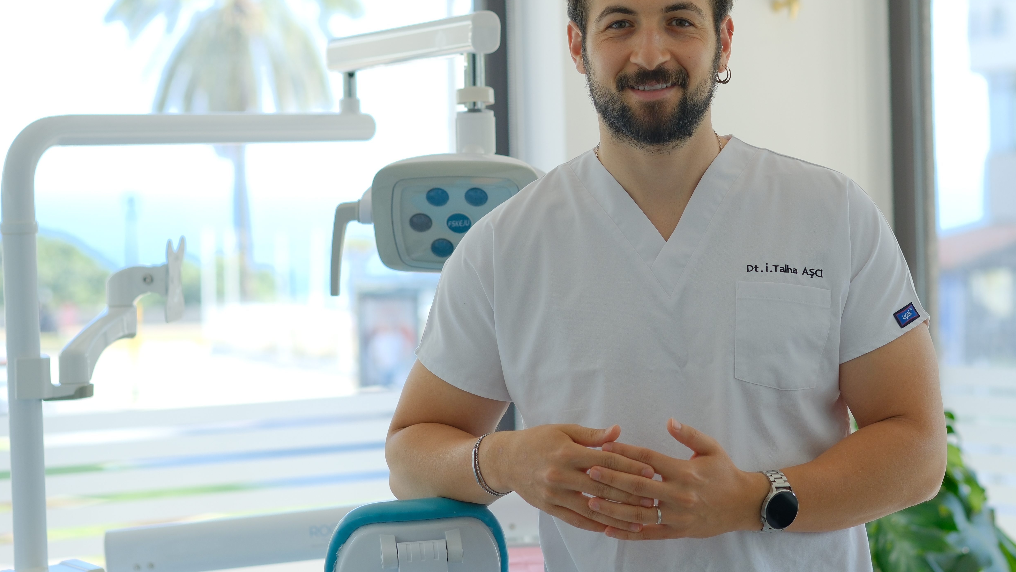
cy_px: 284
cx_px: 640
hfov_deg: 18.0
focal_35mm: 119
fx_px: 3206
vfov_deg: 10.2
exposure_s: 1/320
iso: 320
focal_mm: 60
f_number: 3.2
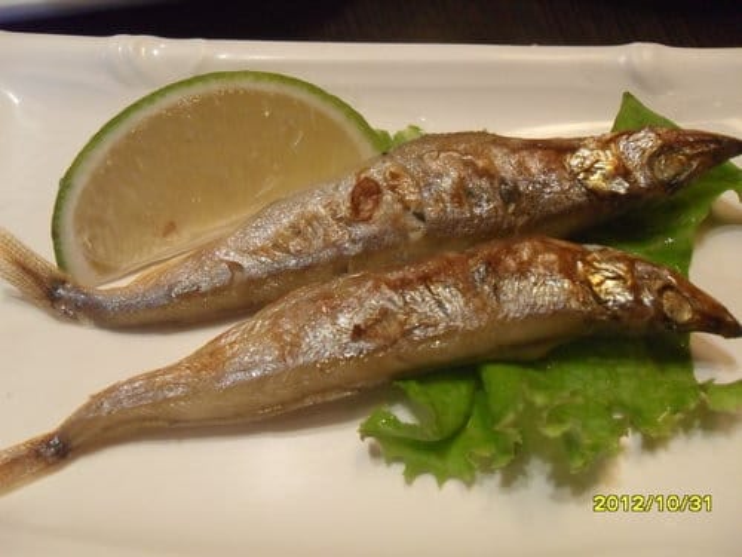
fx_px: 750
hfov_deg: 52.6
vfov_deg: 40.7
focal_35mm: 35
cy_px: 278
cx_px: 371
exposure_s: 1/30
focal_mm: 6.2
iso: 400
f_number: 2.8
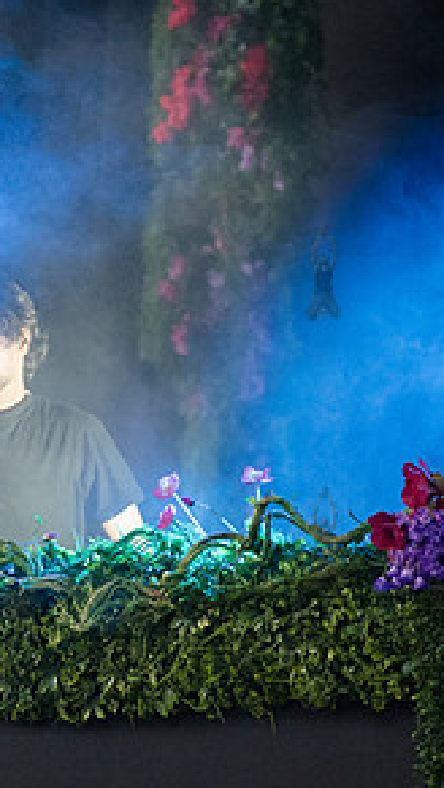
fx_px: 9635
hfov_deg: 2.6
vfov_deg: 4.7
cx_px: 105
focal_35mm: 461
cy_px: 395
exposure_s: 1/400
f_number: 4
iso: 4000
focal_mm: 155
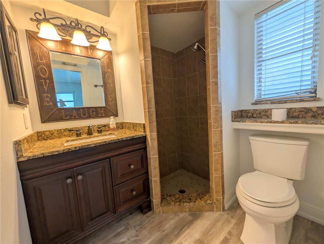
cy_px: 122
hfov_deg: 110.5
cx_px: 162
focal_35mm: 12
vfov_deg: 94.6
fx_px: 112
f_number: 1.7
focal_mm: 2.02
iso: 73
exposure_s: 1/120
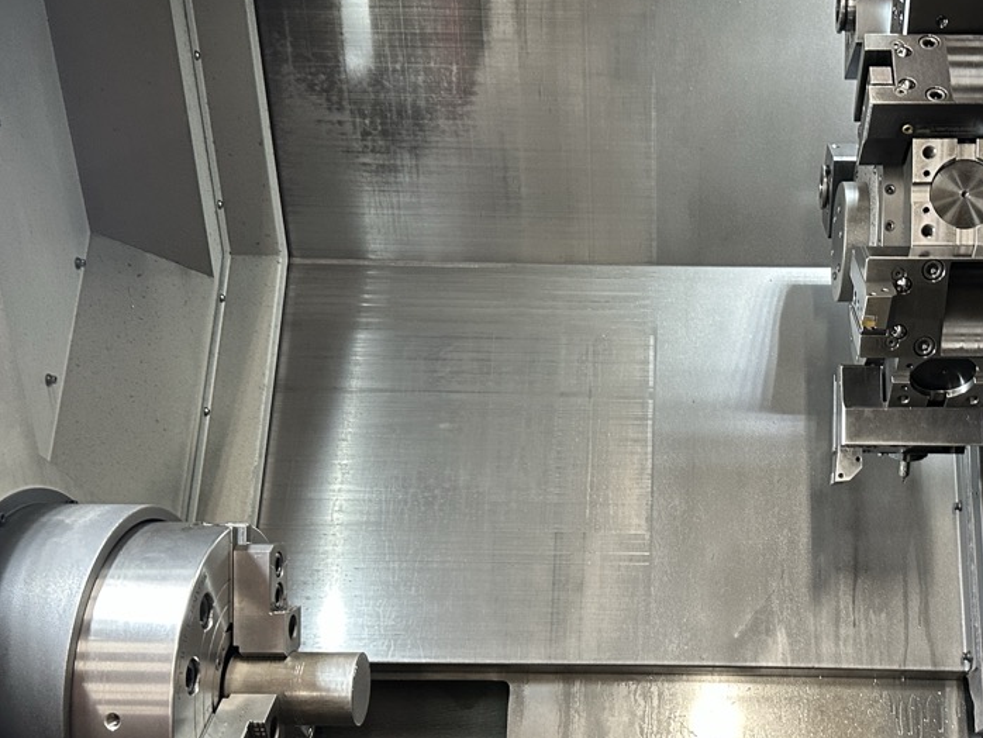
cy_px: 499
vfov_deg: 32.6
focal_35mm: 44
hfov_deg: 42.1
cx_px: 687
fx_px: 1250
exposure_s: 1/60
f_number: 1.78
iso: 320
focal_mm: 6.86
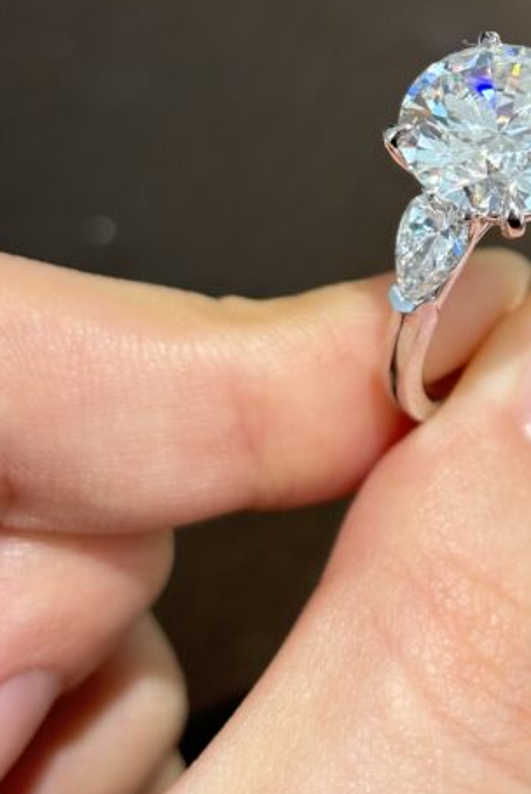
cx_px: 519
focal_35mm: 95
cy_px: 171
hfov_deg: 14.2
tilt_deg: -60.1
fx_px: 2099
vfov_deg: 21.2
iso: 40
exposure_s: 1/100
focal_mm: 5.96
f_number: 1.6
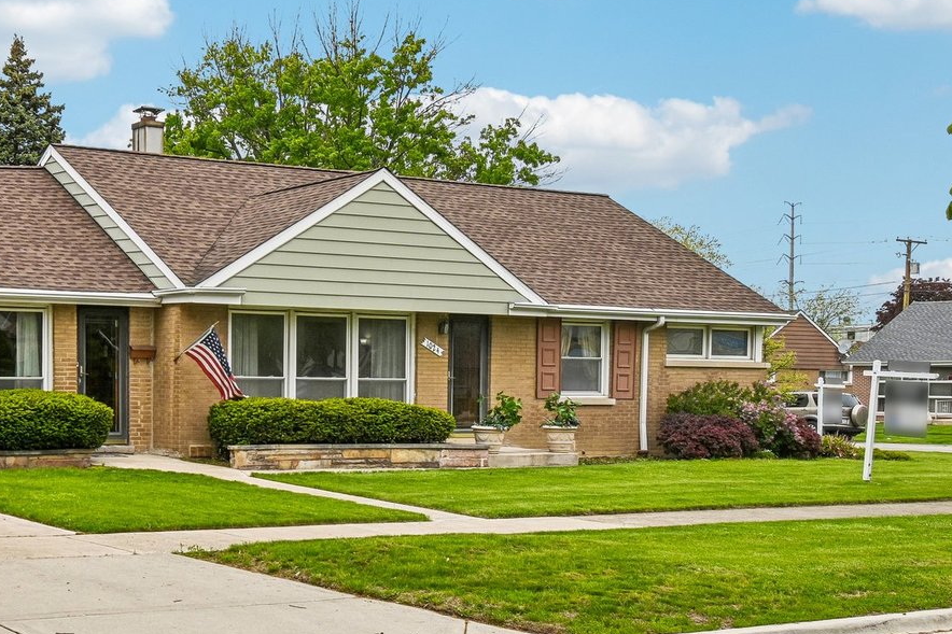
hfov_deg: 34.7
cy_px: 255
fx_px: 1454
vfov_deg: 24.6
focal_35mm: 55
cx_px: 137
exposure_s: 1/160
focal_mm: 20
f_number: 8
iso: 100
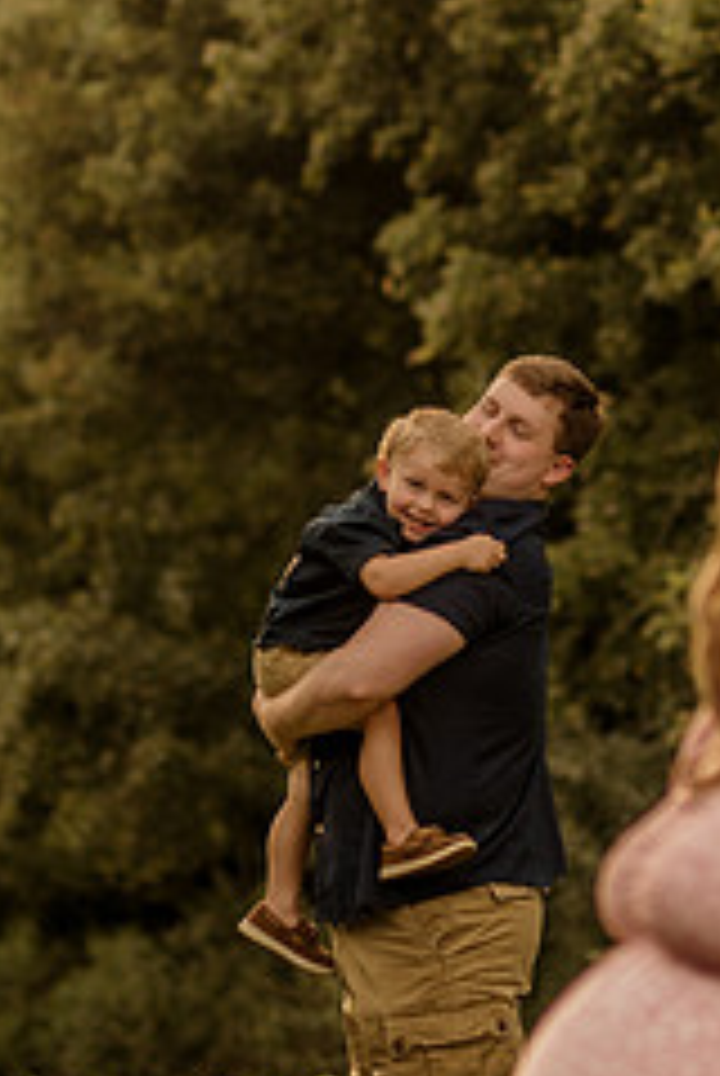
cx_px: 616
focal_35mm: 141
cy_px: 671
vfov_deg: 14.5
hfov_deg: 9.7
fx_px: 4217
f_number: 1.8
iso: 125
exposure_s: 1/800
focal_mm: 50
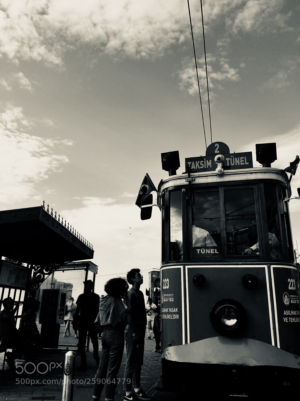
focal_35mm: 29
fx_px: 335
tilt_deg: +20.5
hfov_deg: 48.2
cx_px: 150
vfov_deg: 61.7
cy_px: 200
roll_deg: -0.9
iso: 25
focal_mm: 4.15
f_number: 2.2
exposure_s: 1/836
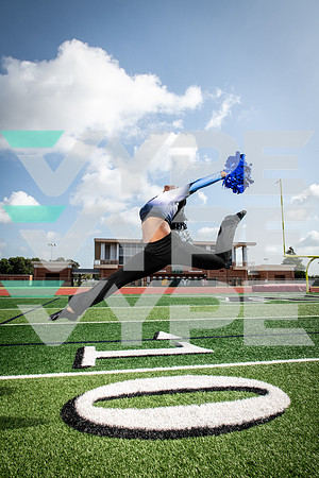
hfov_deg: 53.1
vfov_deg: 73.7
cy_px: 239
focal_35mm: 24
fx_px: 319
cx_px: 160
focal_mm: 24
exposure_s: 1/400
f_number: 7.1
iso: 125
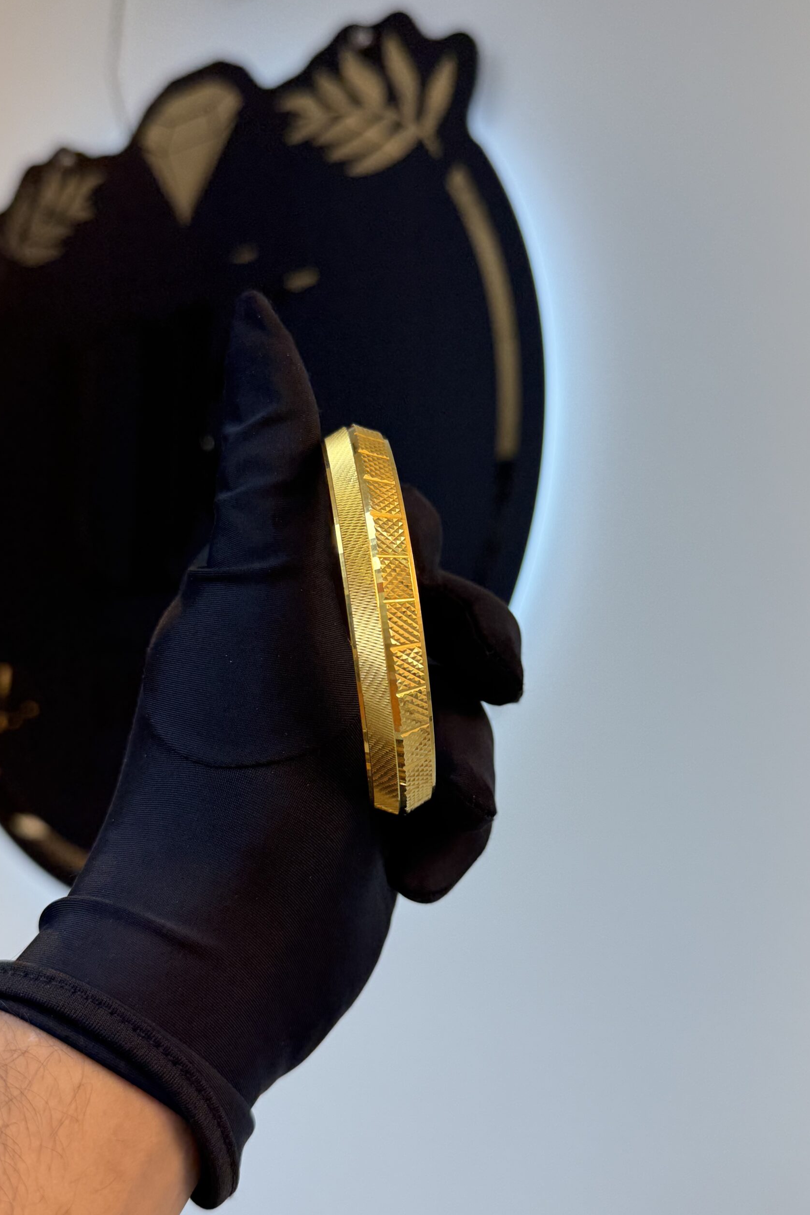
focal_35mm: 37
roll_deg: -2.3
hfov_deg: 35.9
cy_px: 613
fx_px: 1249
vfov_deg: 51.9
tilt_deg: +6.5
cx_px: 406
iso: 64
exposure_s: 1/120
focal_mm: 6.76
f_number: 1.78
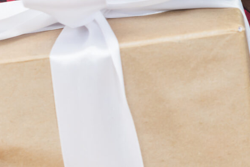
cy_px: -10
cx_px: 305
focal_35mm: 218
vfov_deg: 6.3
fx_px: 1515
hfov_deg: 9.3
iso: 160
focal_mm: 50
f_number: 5
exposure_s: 1/100
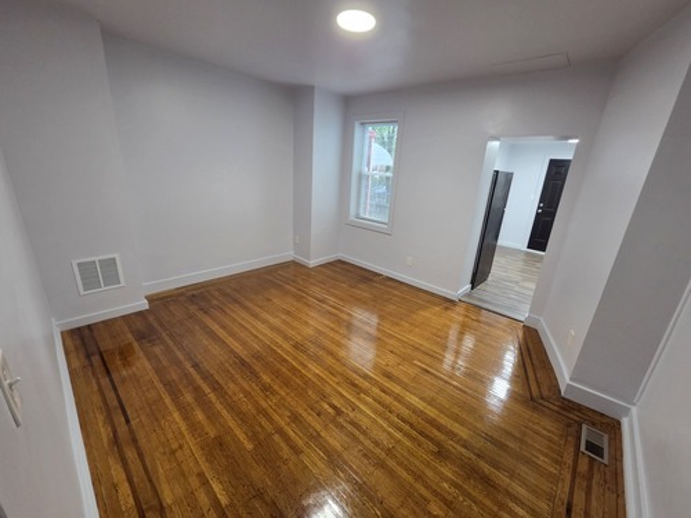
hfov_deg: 106.2
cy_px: 259
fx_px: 260
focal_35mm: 13
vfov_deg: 89.9
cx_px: 346
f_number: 2.2
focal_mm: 2.2
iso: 400
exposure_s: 1/60
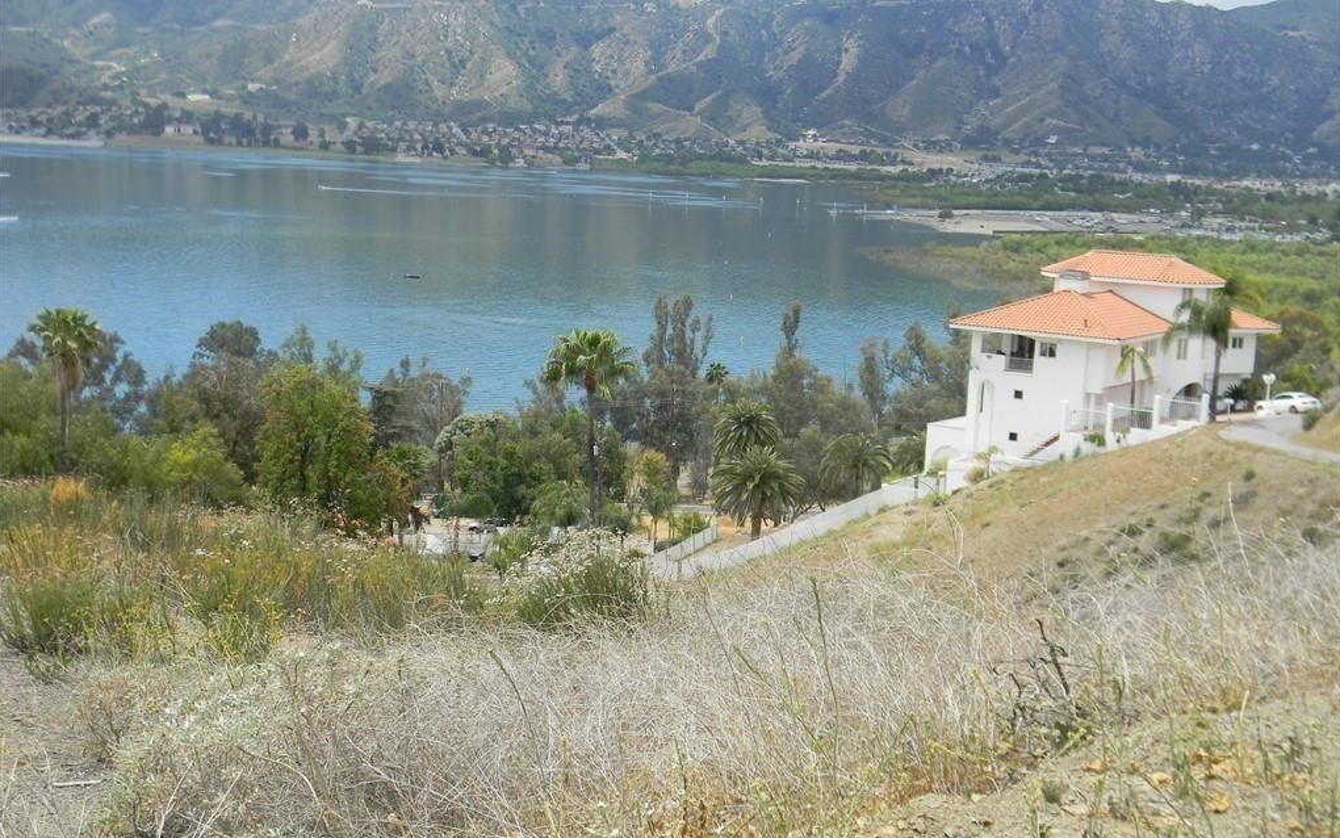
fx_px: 1826
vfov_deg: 25.8
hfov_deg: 40.3
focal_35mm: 50
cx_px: 670
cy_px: 441
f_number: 3.9
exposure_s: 1/718
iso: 80
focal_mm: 8.6
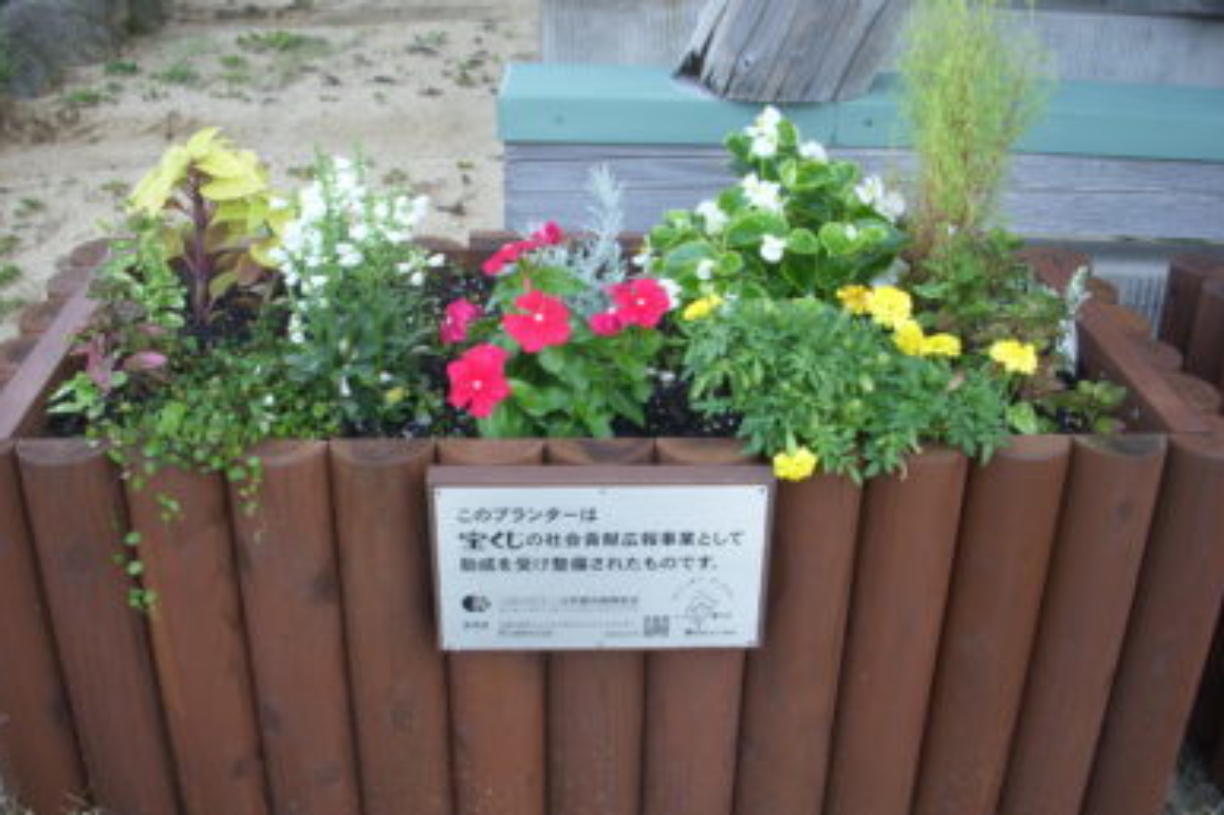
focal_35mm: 41
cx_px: 618
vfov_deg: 32.6
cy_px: 450
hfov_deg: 47.4
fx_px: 1393
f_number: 3.3
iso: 100
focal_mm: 6.3
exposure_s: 1/125
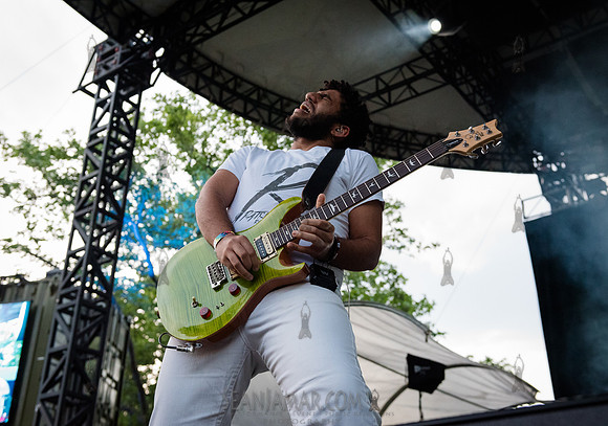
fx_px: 711
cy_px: 199
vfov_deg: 33.4
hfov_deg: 46.3
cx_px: 328
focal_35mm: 41
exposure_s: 1/250
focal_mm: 36
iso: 5000
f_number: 3.5
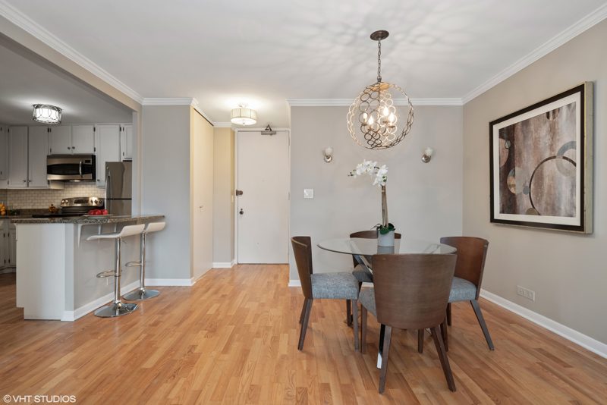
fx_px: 287
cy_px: 202
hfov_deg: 93.3
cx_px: 304
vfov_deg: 70.5
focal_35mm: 17
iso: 400
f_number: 8
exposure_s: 1/5
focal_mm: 17
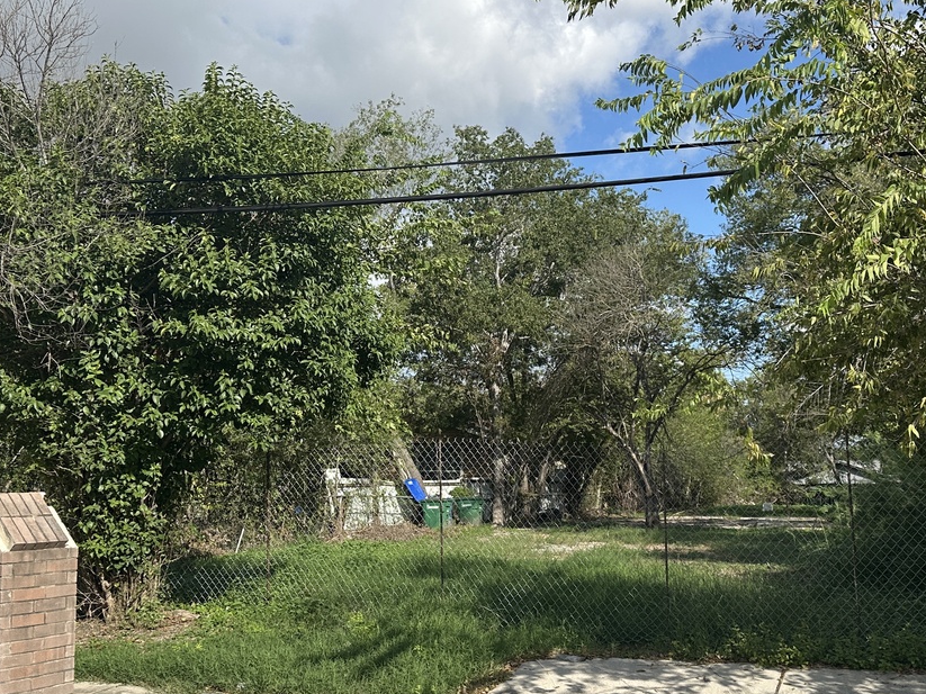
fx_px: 1123
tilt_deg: +7.1
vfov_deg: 34.3
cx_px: 542
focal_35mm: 42
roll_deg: +0.2
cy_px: 371
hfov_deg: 44.6
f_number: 1.78
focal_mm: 6.86
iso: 80
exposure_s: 1/5000
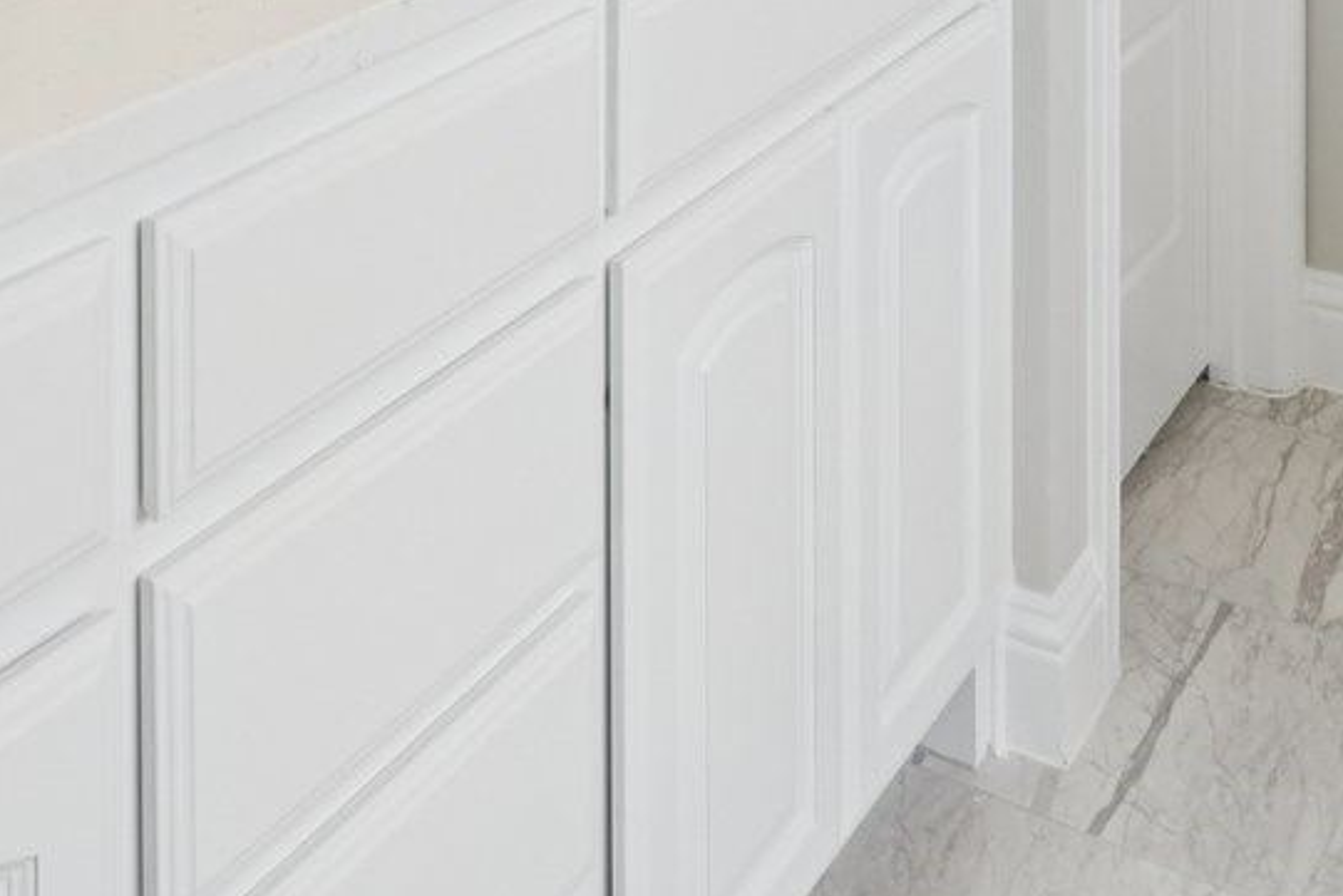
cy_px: -560
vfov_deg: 20.6
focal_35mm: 53
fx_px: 1978
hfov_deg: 37.4
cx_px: 554
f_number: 8
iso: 400
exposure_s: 1/160
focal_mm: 14
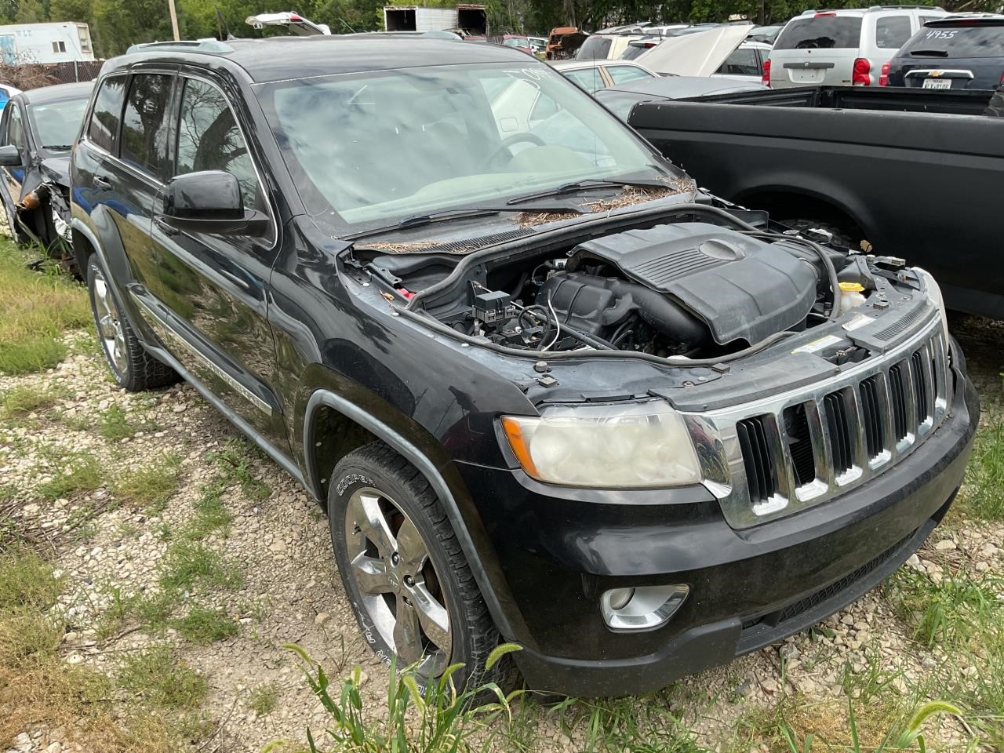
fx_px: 841
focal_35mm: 29
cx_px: 502
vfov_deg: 48.2
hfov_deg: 61.7
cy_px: 376
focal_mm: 3
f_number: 1.8
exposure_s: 1/855
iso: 16
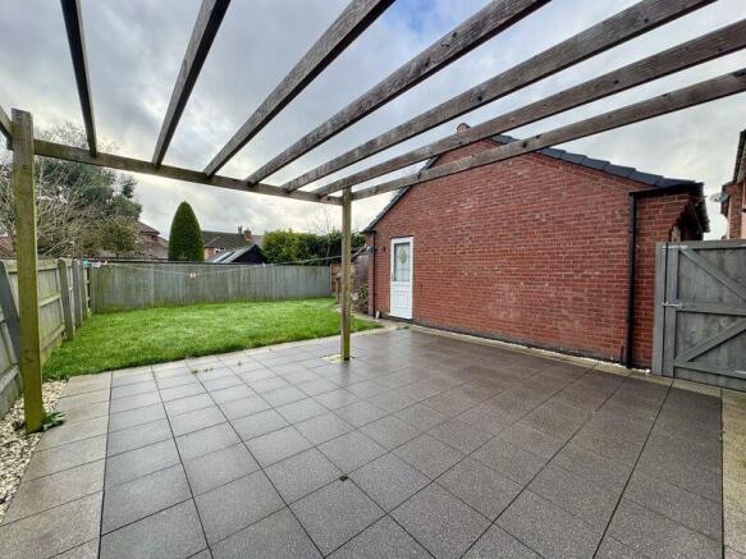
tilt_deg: -2.2
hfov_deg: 102.1
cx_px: 373
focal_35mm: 14
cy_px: 280
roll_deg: +0.6
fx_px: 302
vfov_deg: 85.7
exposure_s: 1/213
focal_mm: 2.22
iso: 40
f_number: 2.2
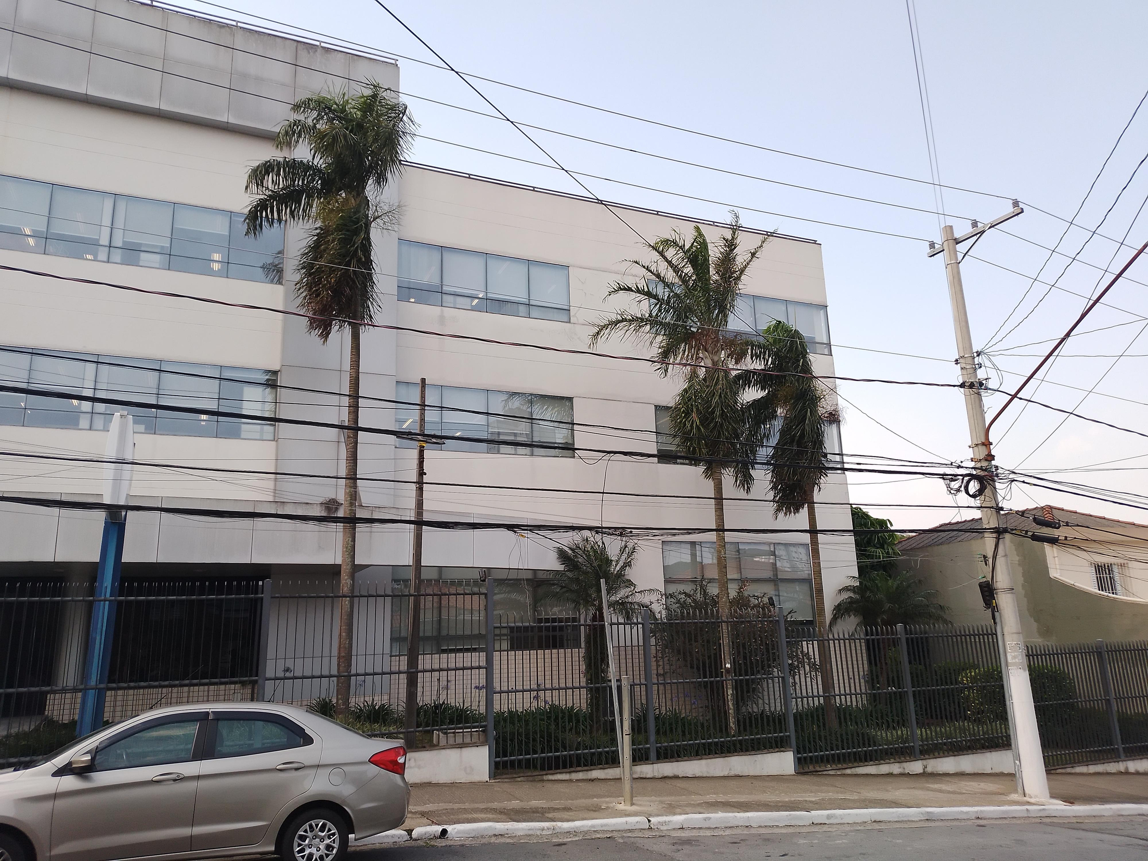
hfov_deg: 52.6
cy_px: 430
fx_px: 1161
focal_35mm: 35
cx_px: 574
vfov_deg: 40.7
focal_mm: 3.94
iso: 50
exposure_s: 1/500
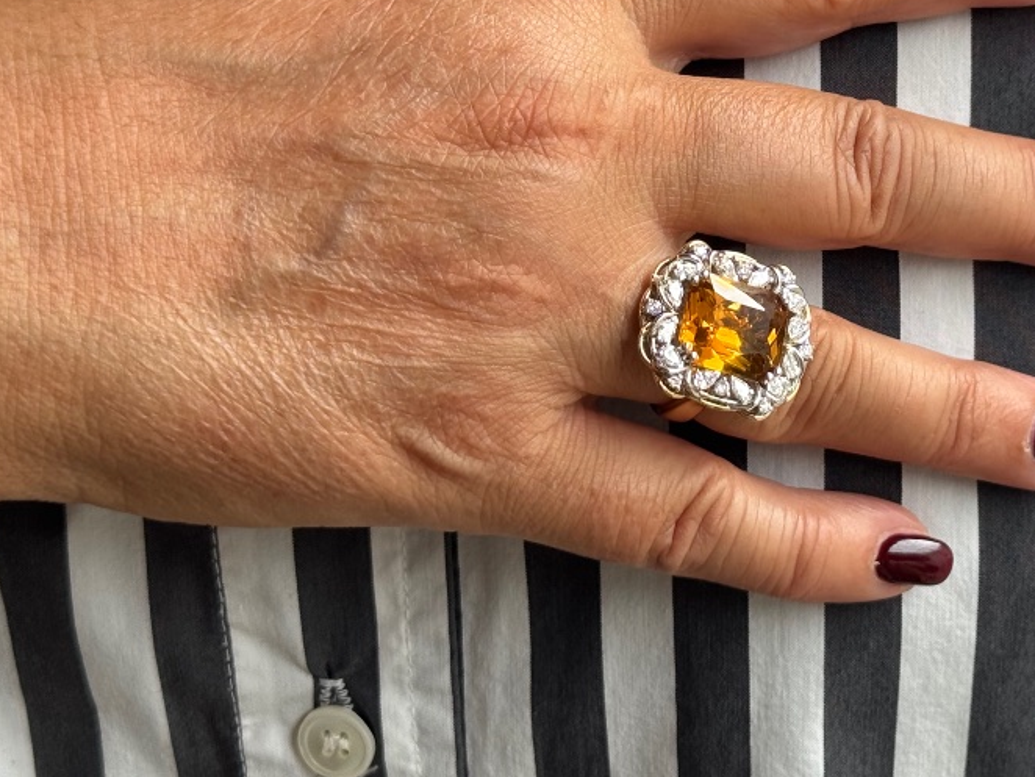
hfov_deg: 22.3
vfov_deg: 16.9
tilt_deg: -34.9
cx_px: 769
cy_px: 155
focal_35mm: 87
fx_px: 2602
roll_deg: -3.3
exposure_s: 1/151
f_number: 1.78
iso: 64
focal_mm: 6.76
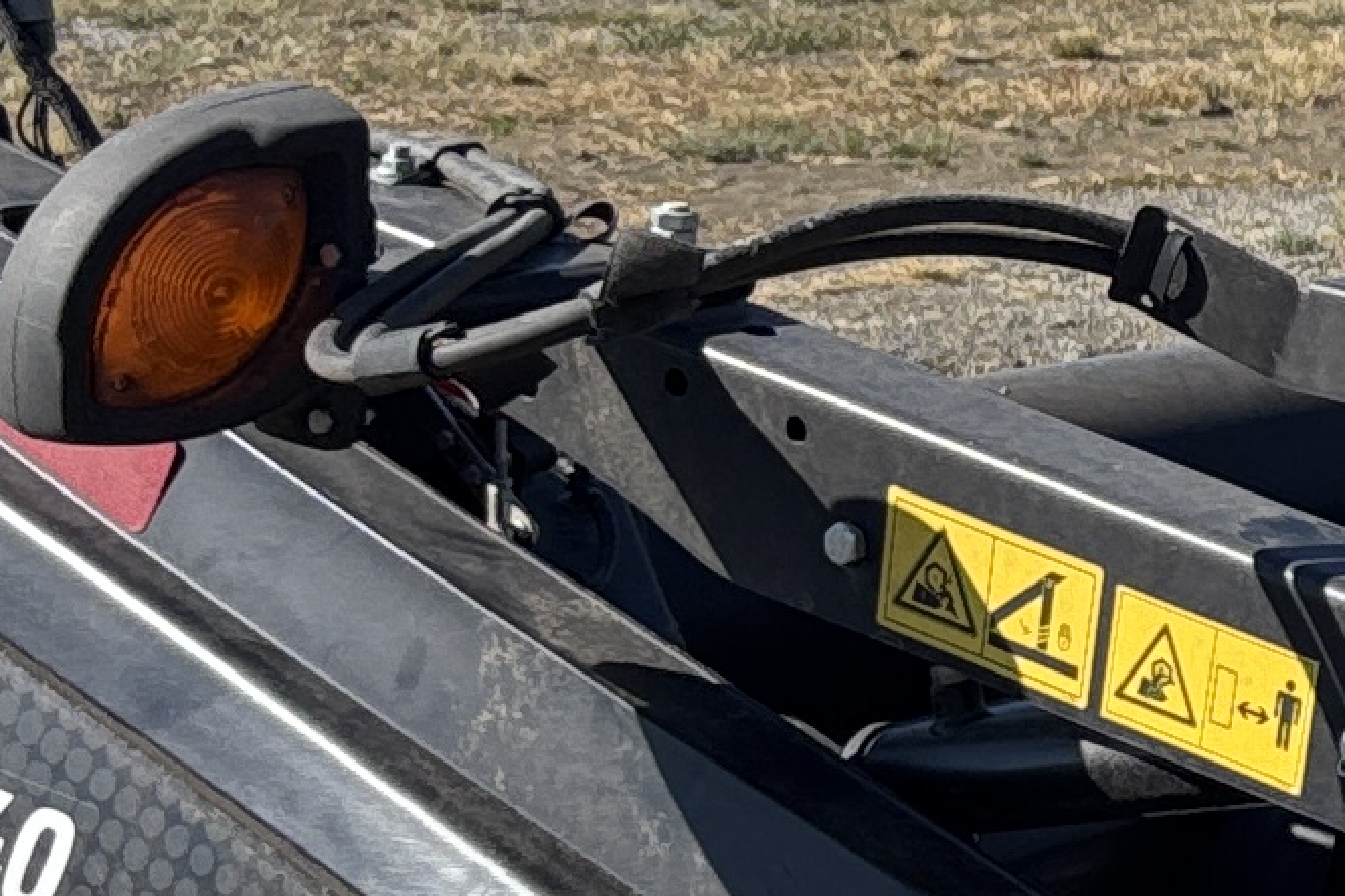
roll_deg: -3.2
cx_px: 2935
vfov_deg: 8.4
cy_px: 615
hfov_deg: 11.1
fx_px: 6125
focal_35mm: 164
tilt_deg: -7.6
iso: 50
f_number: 1.6
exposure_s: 1/2710
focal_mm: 5.96
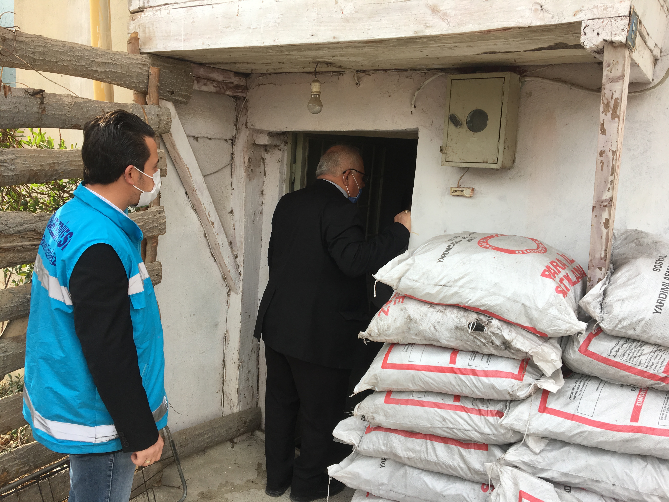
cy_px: 251
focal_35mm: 29
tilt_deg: -8.4
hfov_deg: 61.7
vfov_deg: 48.2
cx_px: 334
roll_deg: -3.0
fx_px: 560
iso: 25
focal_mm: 4.15
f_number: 2.2
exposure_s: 1/452
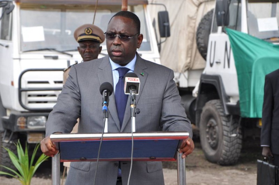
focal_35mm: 158
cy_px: 92
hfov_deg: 13.1
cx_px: 140
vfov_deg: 8.7
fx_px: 1219
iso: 200
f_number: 8
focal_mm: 105
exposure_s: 1/250
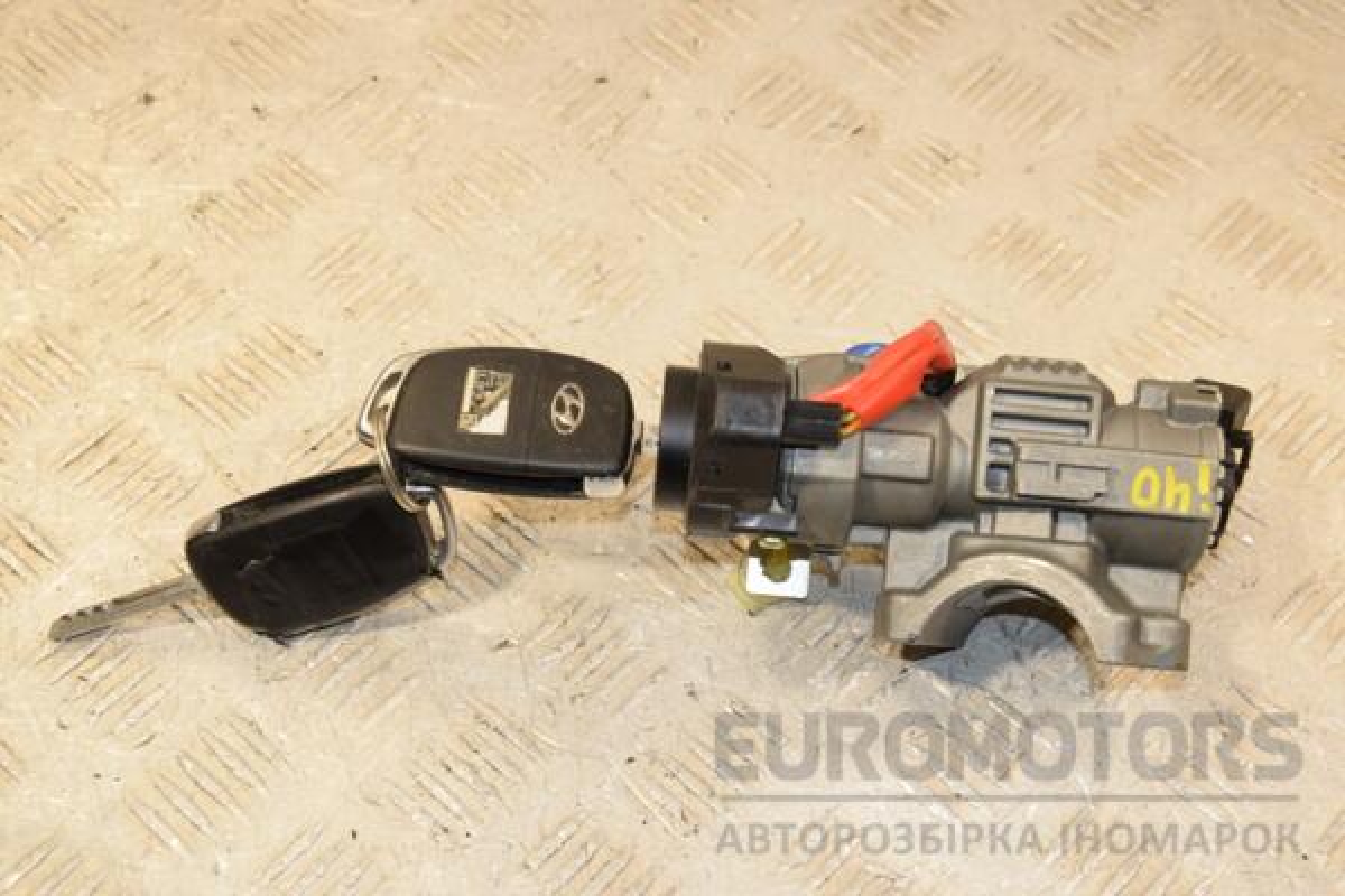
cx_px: 672
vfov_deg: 20.2
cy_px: 448
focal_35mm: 68
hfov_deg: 29.9
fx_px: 2522
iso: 800
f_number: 8
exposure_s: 1/200
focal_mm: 45
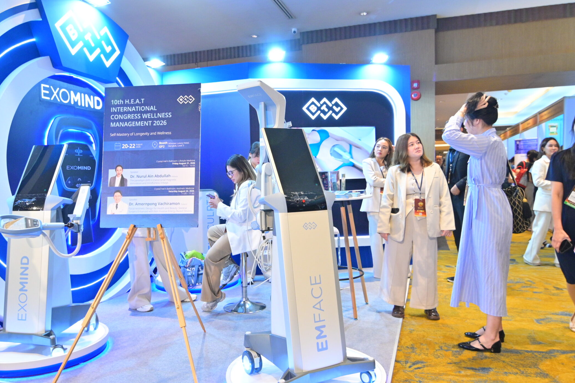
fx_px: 431
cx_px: 271
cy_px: 203
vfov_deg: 47.9
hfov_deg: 67.3
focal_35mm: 27
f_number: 3.5
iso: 1600
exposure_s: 1/160
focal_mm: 15
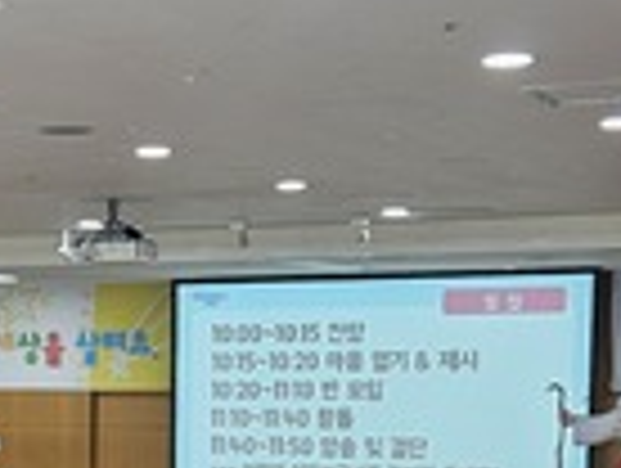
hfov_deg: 17.5
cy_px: 598
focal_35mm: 111
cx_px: 74
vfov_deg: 13.0
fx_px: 1995
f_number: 1.8
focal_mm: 5.4
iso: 100
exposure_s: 1/120
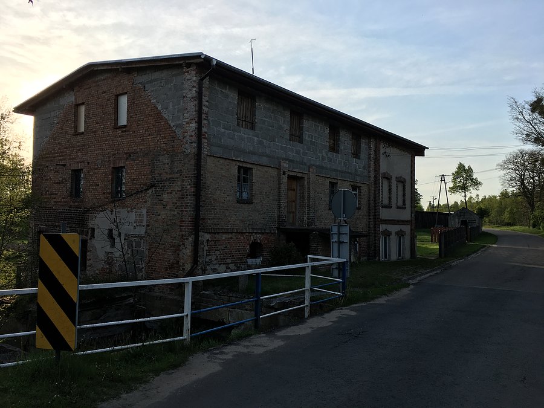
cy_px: 204
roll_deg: -1.1
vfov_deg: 48.2
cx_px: 272
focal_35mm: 29
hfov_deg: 61.7
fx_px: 456
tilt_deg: +2.8
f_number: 2.2
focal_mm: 4.15
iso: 25
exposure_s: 1/1183
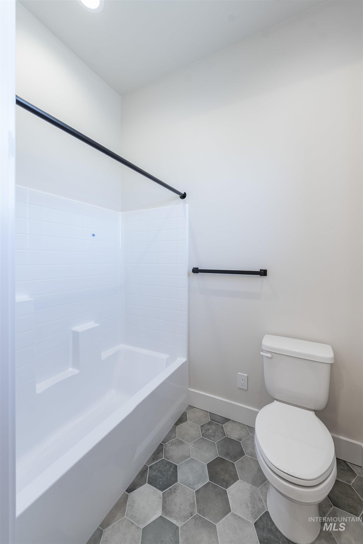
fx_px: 212
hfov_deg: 81.3
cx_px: 182
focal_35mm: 14
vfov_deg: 104.2
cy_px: 272
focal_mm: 14
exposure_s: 1/60
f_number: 4.5
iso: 800
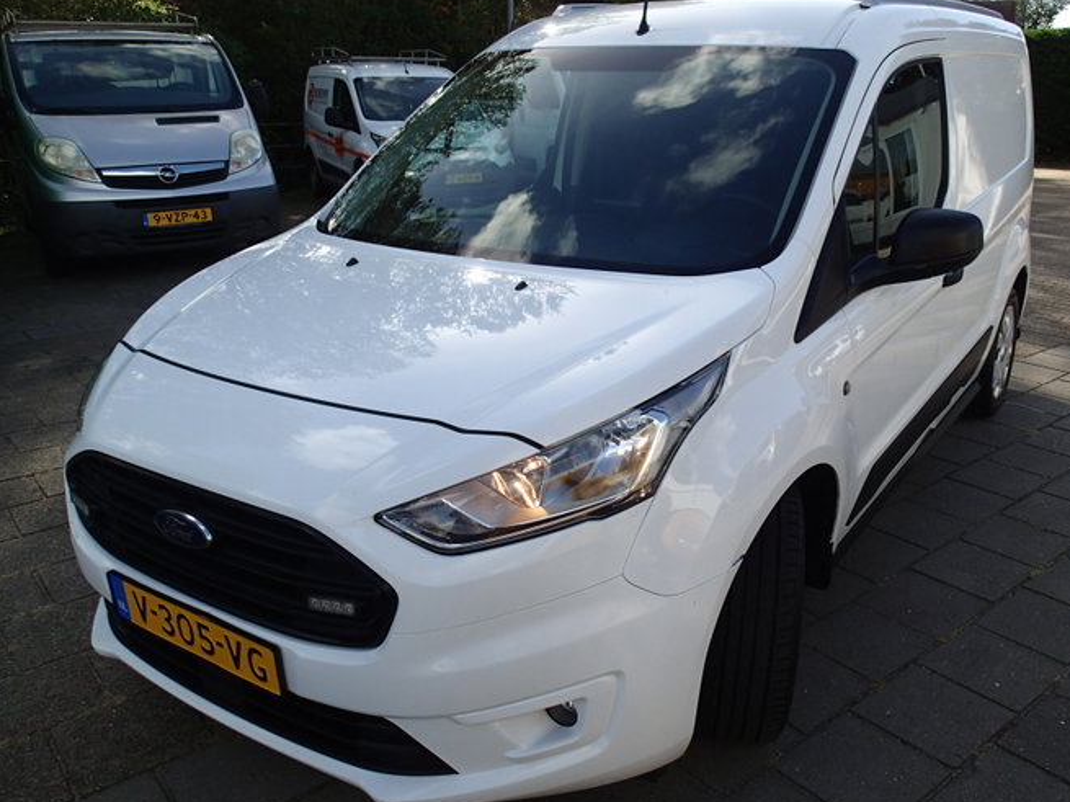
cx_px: 617
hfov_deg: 61.4
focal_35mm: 29
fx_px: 896
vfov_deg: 48.2
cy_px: 413
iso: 100
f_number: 2.8
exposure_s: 1/1000
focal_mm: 4.5
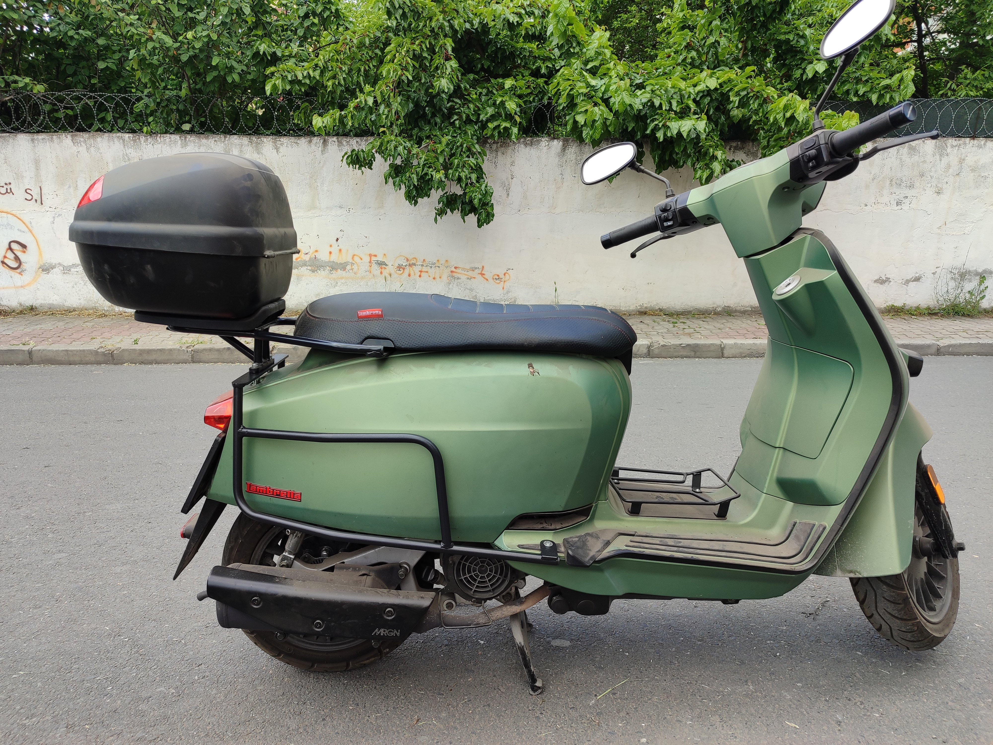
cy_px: 372
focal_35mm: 25
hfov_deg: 69.4
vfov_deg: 54.9
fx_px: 717
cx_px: 496
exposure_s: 1/239
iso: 50
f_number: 1.89
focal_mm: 5.95
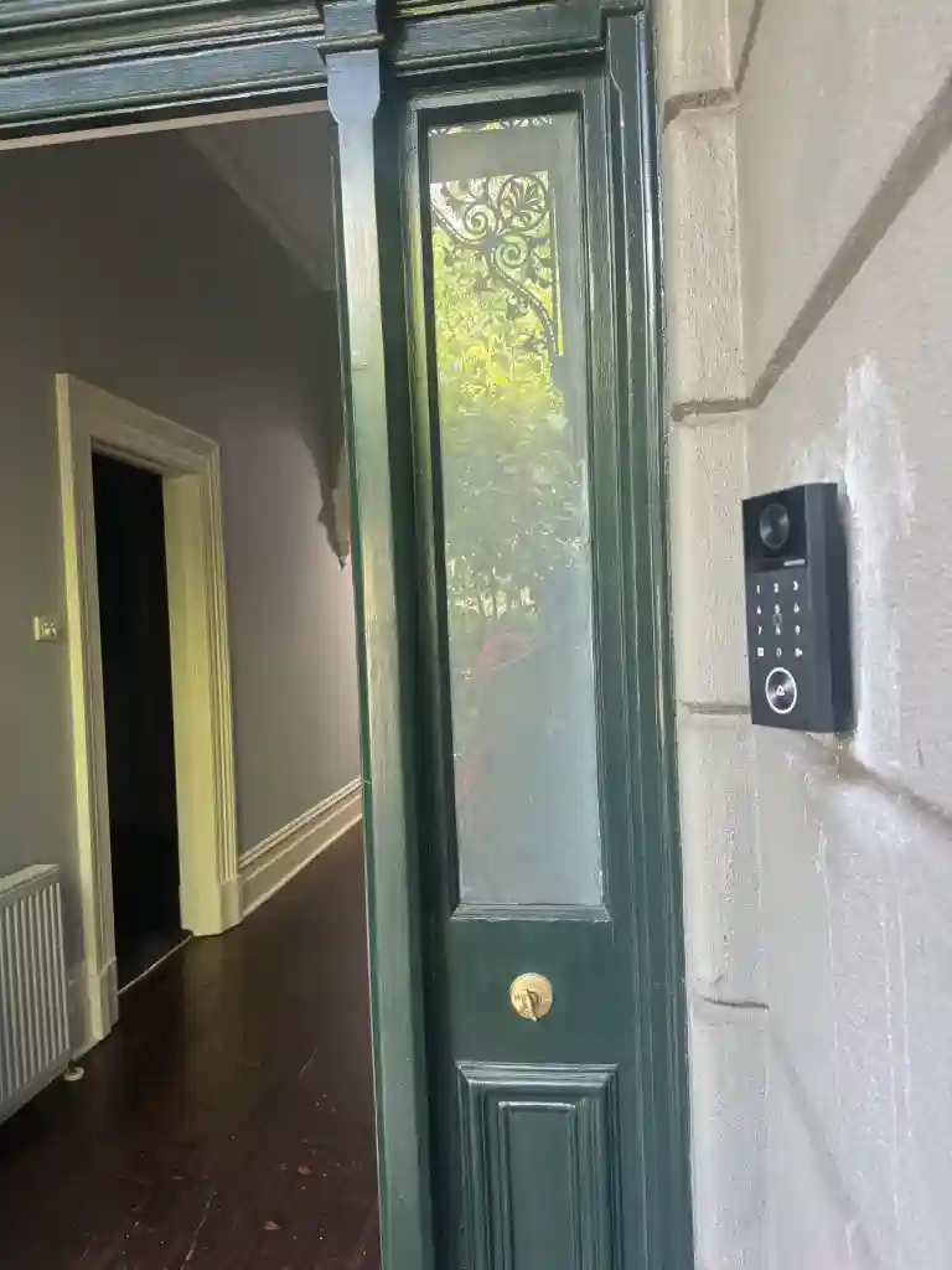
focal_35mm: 24
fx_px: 880
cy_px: 635
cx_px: 476
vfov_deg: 71.6
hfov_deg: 56.8
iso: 200
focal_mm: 6.76
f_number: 1.78
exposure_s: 1/71
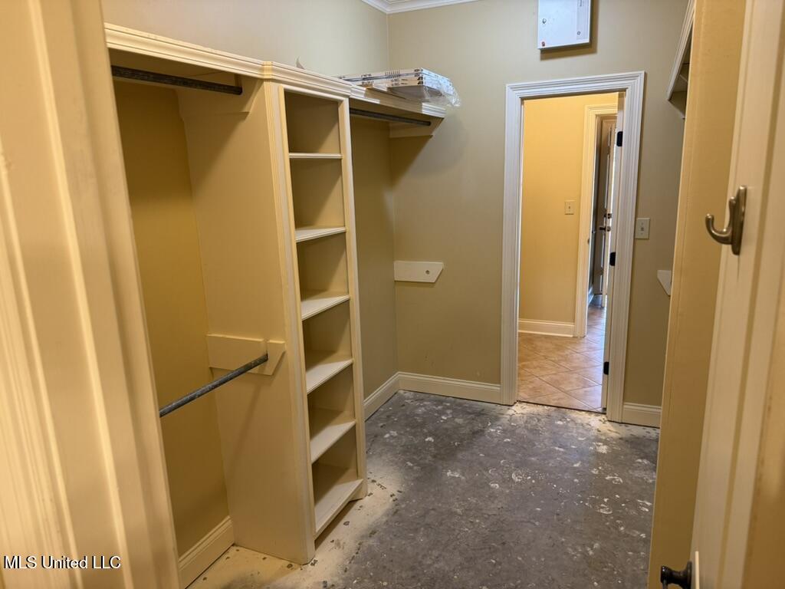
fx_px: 544
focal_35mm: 24
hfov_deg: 71.6
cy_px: 294
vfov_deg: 56.8
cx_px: 392
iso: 160
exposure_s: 1/60
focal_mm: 6.76
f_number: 1.78
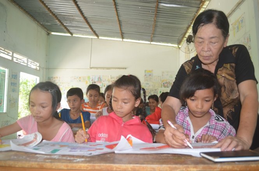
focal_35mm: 30
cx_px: 130
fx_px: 215
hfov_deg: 62.0
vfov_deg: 43.4
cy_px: 86
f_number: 3.8
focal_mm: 20
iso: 400
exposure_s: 1/80
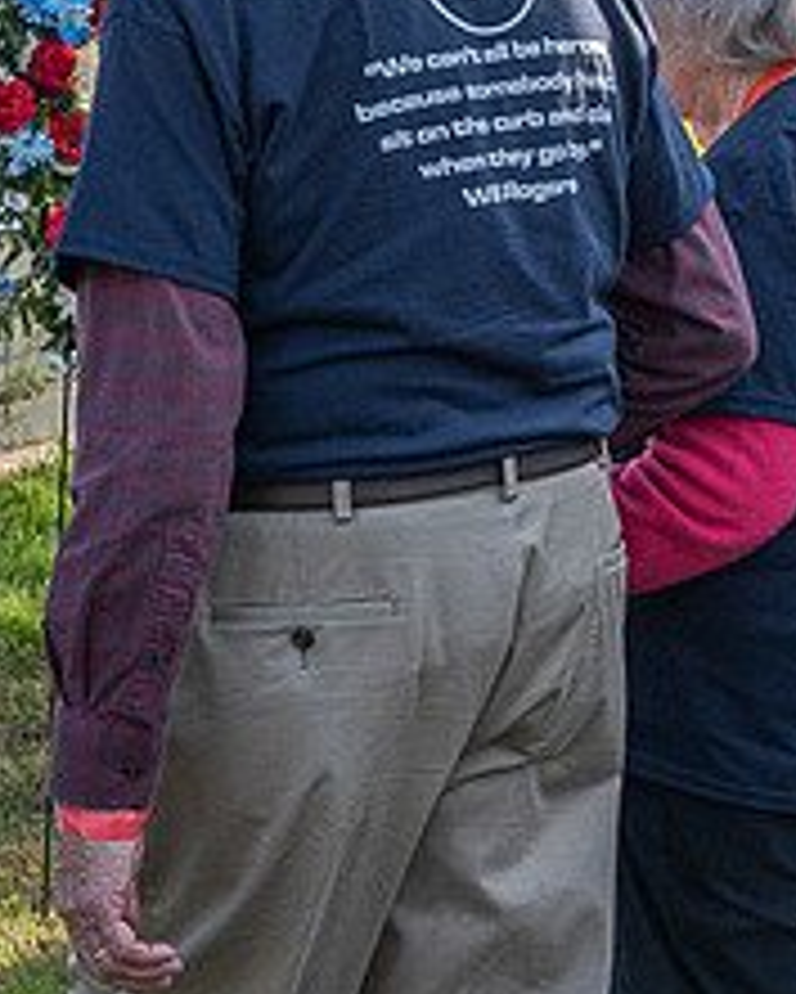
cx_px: -434
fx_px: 3767
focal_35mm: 128
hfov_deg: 11.5
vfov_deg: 15.0
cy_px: 326
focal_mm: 38
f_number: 9
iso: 500
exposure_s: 1/320
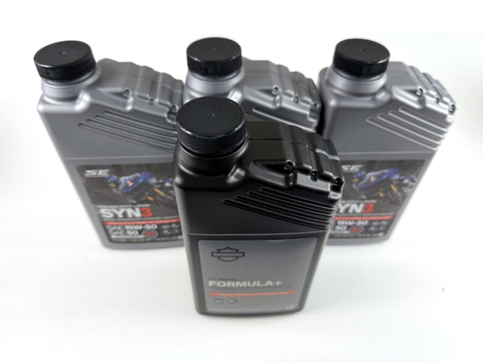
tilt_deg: -46.1
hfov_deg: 71.6
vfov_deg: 56.8
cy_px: 181
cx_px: 242
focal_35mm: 24
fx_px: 335
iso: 64
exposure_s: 1/174
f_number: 1.78
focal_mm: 6.76
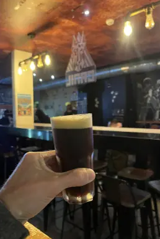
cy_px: 121
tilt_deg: -3.2
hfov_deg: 46.5
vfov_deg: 65.4
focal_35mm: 28
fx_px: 186
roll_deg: +1.9
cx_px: 76
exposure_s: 1/33
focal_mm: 5.1
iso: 640
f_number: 1.6
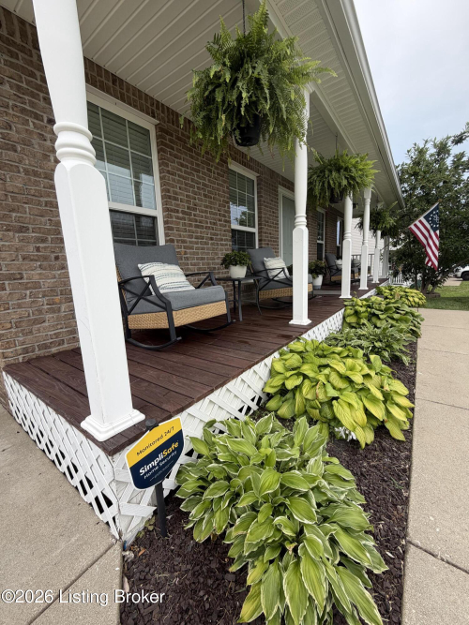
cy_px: 312
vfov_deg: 102.1
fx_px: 253
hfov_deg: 85.7
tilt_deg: -10.1
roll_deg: +2.4
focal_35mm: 14
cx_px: 234
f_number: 2.2
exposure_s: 1/502
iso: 64
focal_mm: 2.22
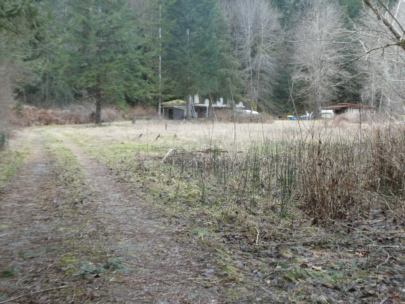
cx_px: 194
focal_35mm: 46
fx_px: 538
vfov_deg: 31.5
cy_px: 132
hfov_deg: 41.2
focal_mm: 6.3
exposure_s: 1/80
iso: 125
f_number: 3.7
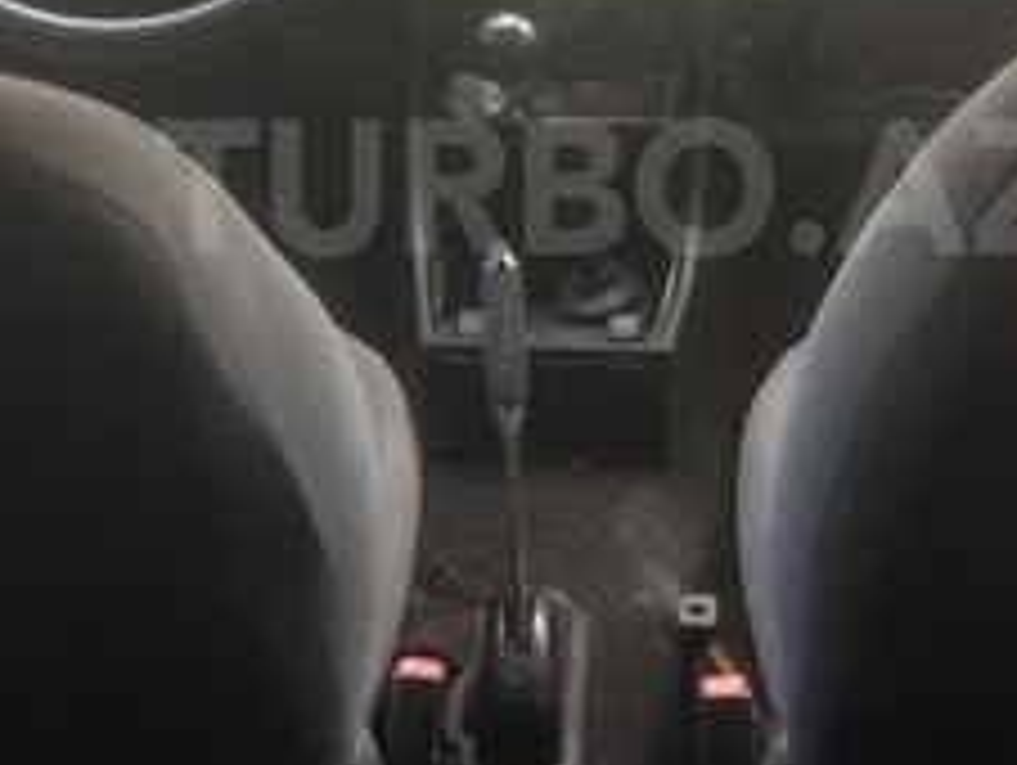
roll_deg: -0.9
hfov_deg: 19.2
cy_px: 187
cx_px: 616
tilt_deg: -22.5
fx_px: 3000
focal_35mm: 102
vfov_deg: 14.5
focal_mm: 4.28
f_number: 2.4
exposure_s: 1/30
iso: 50
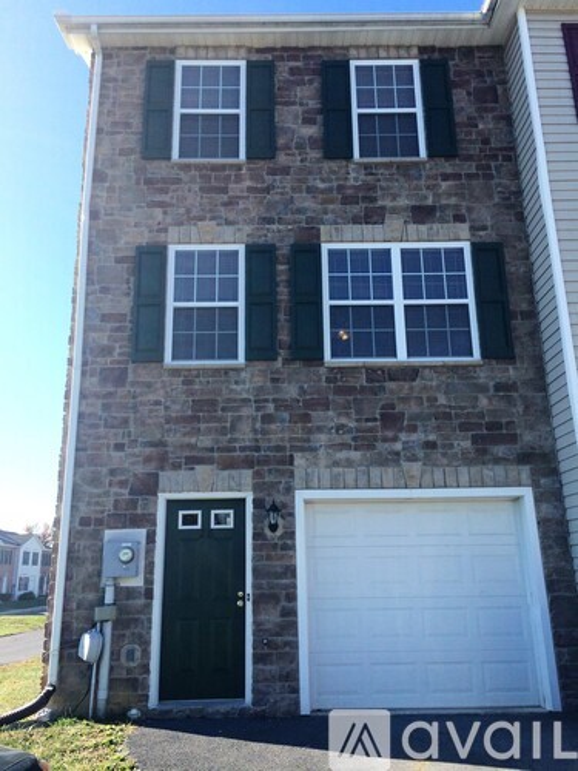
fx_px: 646
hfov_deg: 48.2
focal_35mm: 29
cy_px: 386
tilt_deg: +15.5
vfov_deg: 61.7
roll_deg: +2.5
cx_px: 289
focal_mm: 4.15
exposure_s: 1/977
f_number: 2.2
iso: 32
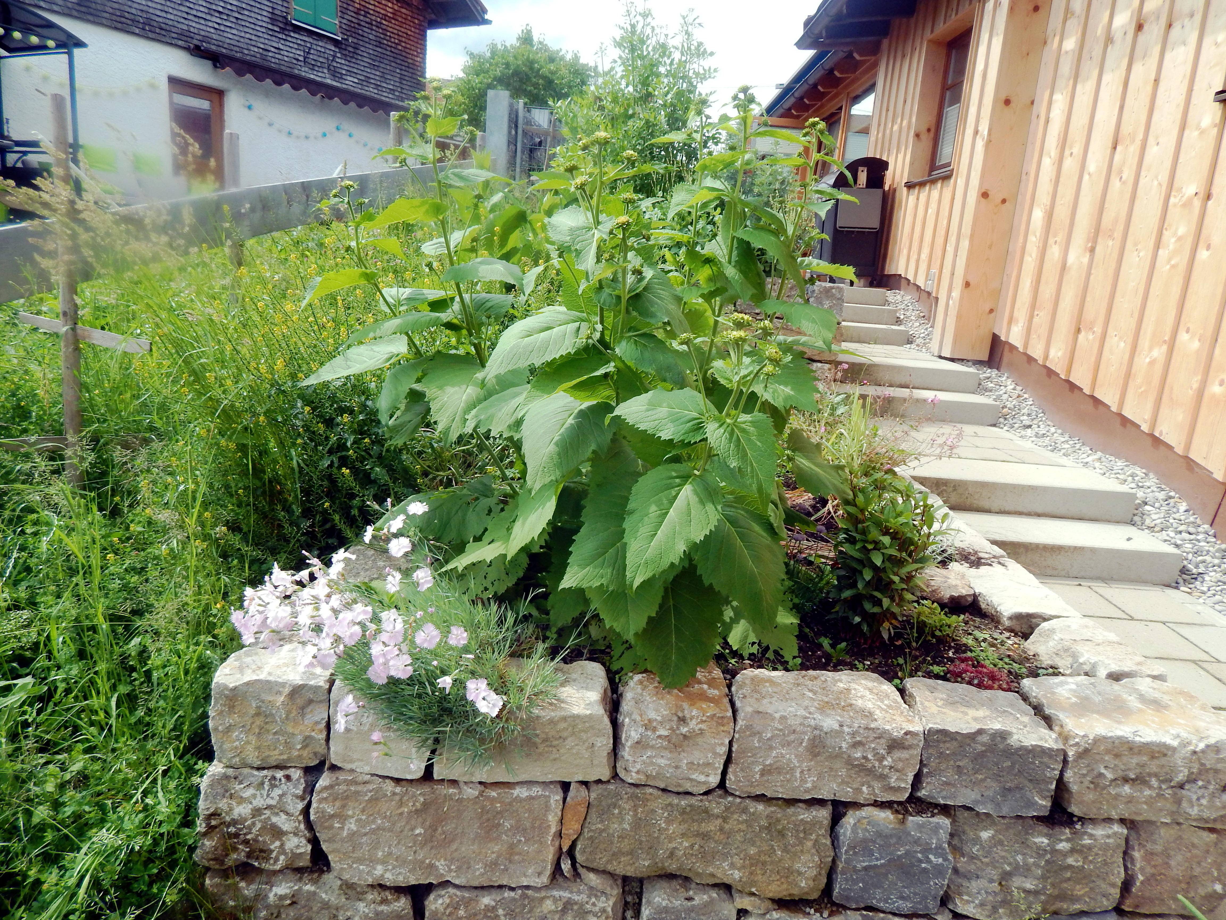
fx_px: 815
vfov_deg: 58.9
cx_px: 613
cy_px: 460
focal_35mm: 23
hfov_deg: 73.9
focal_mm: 4
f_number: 3
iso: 125
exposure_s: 1/1000
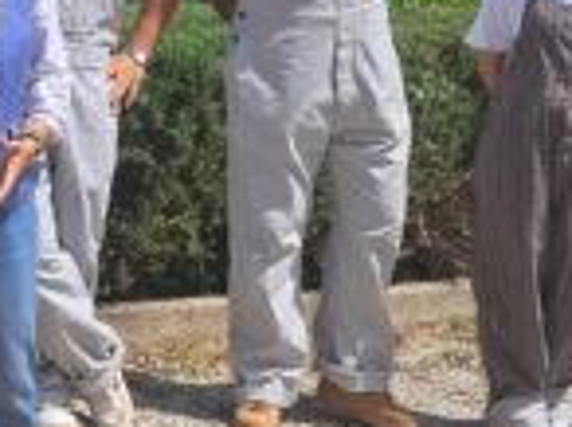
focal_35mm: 111
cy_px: 78
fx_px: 1831
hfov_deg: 16.8
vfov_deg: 13.2
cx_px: -168
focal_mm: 4
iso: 50
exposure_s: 1/805
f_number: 1.8
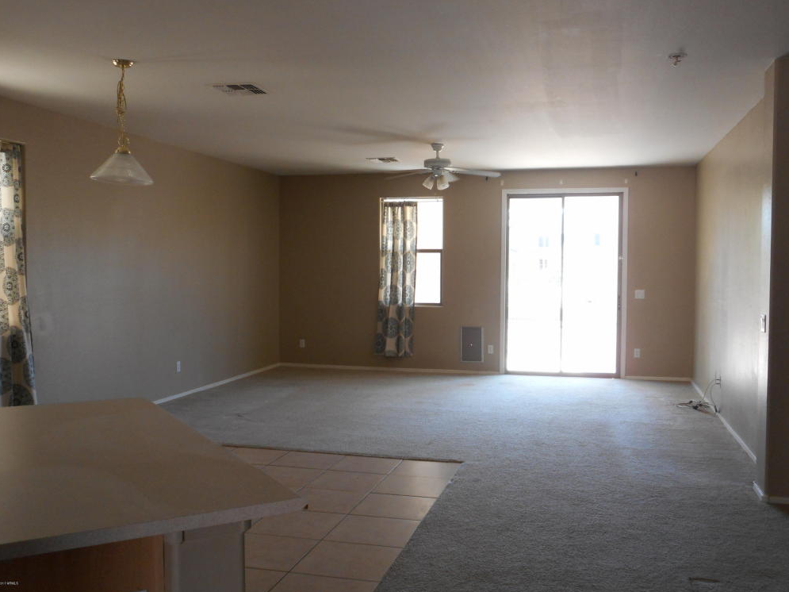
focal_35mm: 35
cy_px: 298
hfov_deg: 52.6
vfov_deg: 40.7
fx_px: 798
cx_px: 403
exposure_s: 1/30
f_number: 4.2
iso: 220
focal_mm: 6
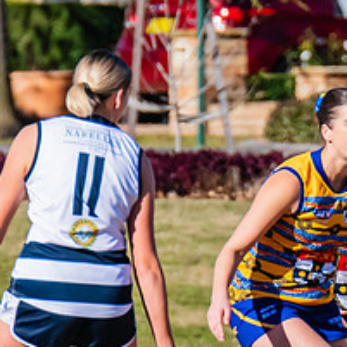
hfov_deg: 0.8
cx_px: 637
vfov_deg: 0.8
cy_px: 265
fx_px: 26357
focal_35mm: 2324
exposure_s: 1/1600
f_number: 9
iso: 640
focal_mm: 420
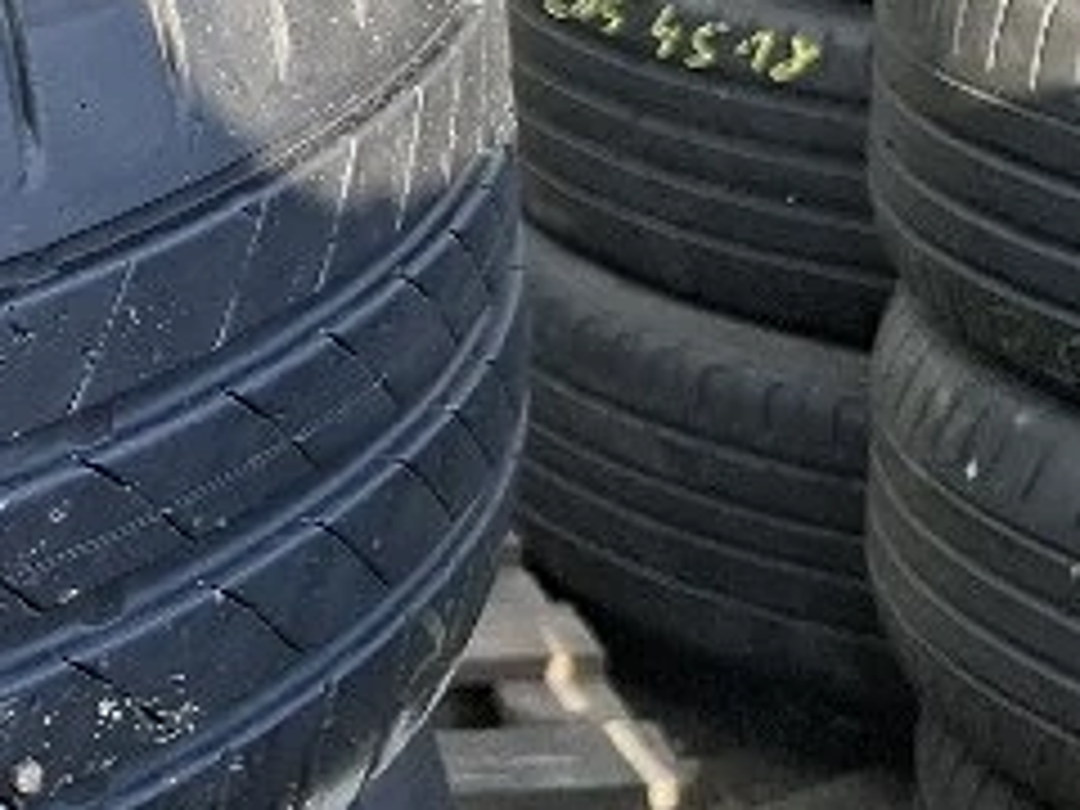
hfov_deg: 16.5
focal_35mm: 96
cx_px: -958
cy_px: -86
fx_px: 2995
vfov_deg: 15.0
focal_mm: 5.54
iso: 50
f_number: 1.8
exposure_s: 1/345
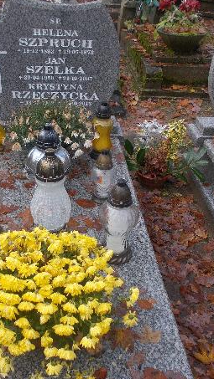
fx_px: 403
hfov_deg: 29.6
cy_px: 183
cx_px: 86
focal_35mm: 40
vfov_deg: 50.5
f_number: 3.2
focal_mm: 4.6
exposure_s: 1/100
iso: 80
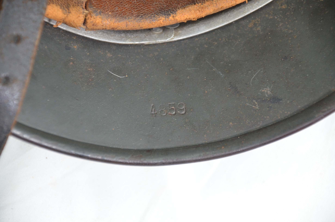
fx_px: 1880
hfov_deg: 10.2
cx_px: 168
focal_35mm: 202
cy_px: 111
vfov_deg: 6.8
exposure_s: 1/125
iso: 1000
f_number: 5.6
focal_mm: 135
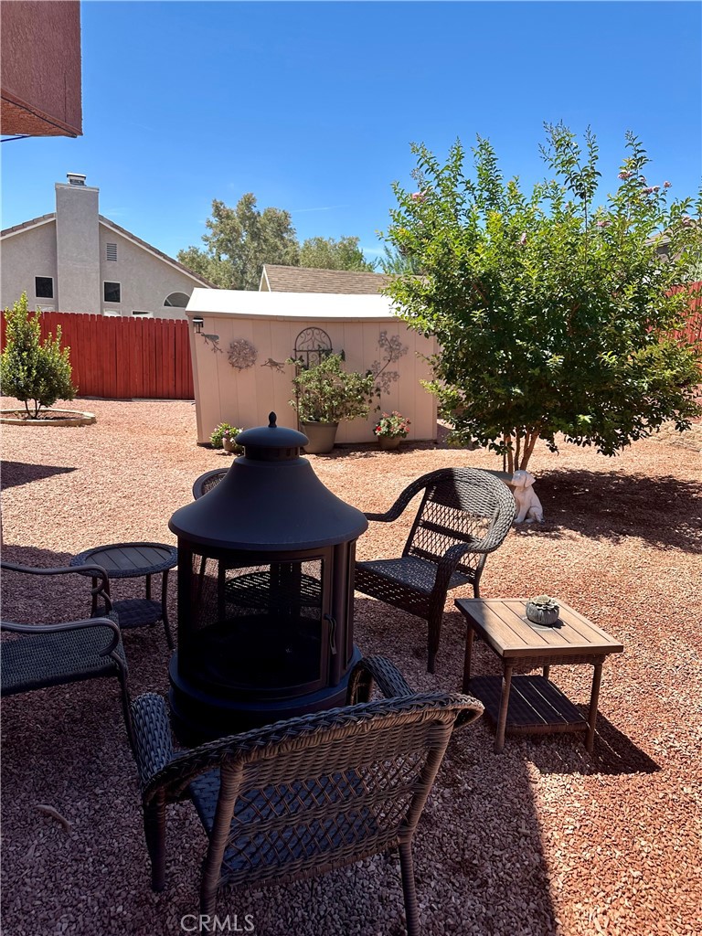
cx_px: 351
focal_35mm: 24
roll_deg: -2.9
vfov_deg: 71.6
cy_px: 468
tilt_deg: -10.3
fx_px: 649
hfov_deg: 56.8
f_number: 1.78
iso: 80
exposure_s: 1/2299
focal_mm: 6.86
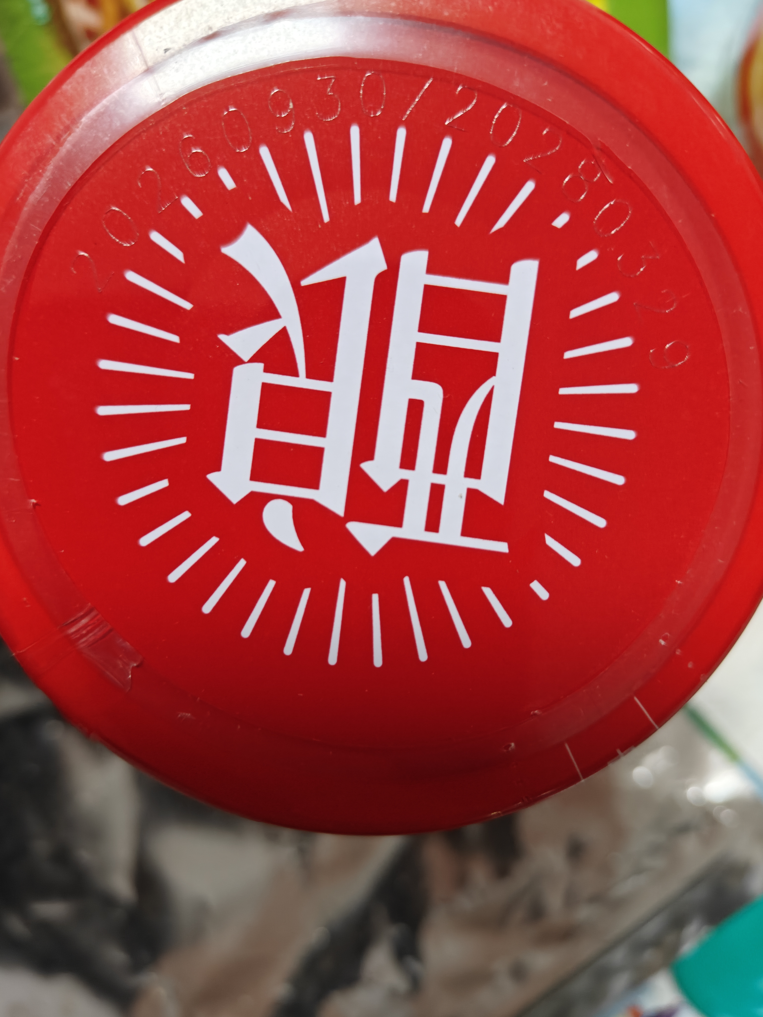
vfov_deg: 71.6
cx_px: 382
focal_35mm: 24
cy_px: 508
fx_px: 705
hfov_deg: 56.8
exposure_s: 1/42
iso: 160
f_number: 1.8
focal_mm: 5.59
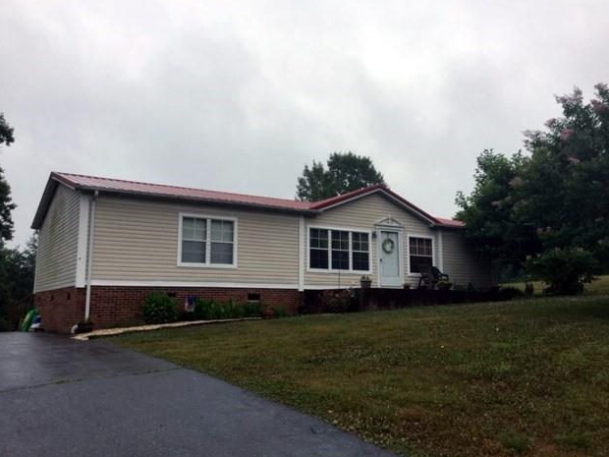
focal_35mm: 32
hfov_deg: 56.8
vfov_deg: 44.2
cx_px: 310
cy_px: 227
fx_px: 563
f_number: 2.4
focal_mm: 3.3
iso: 25
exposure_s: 1/359
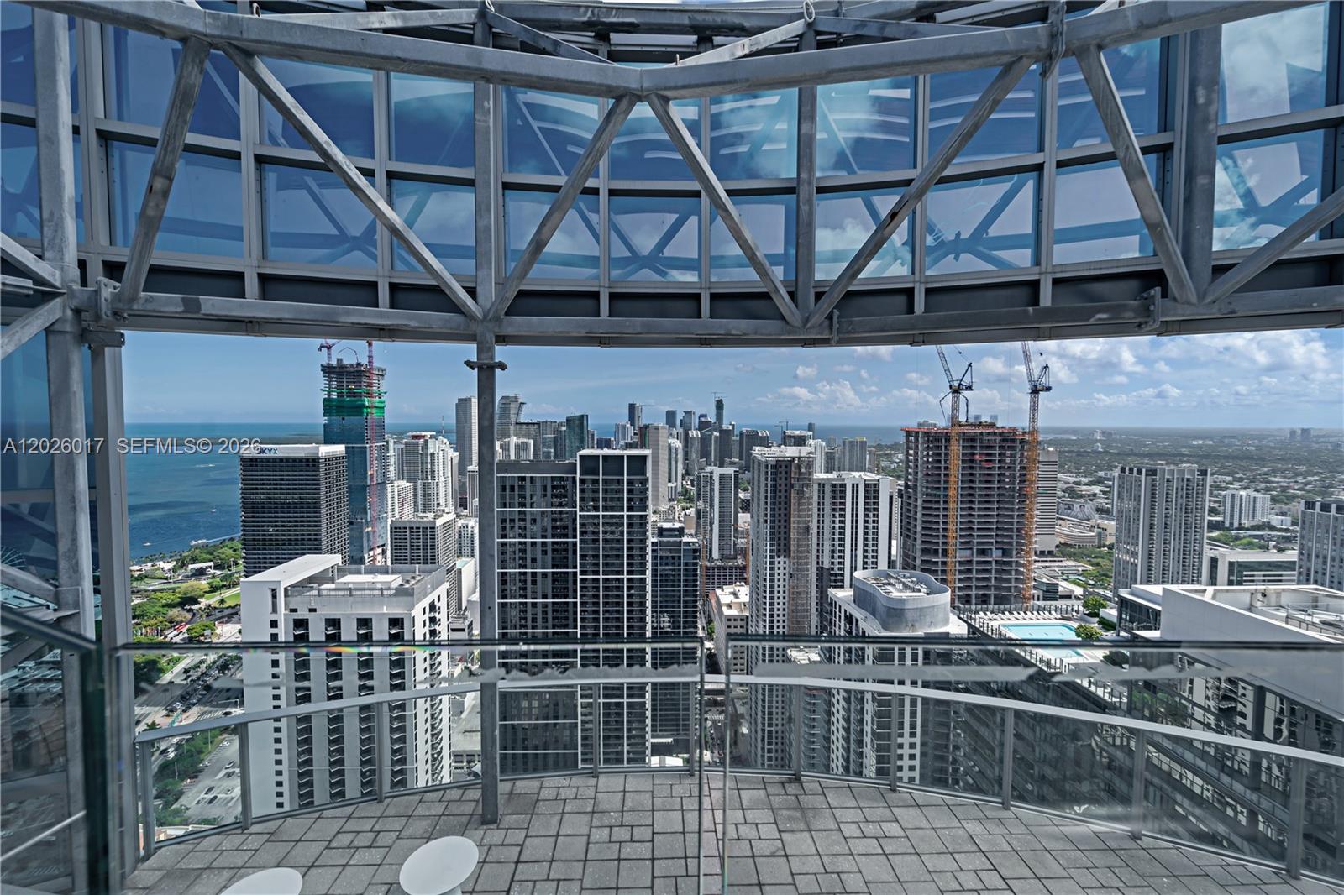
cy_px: 448
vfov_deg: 81.2
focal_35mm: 14
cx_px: 672
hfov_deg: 104.3
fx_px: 523
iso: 250
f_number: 8
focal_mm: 14
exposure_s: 1/800
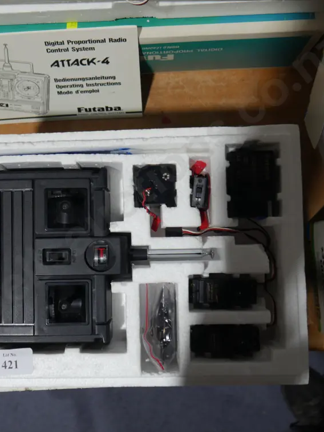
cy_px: 219
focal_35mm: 46
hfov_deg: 31.3
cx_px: 106
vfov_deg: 41.2
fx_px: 574
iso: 200
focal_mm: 17
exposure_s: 1/100
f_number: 4
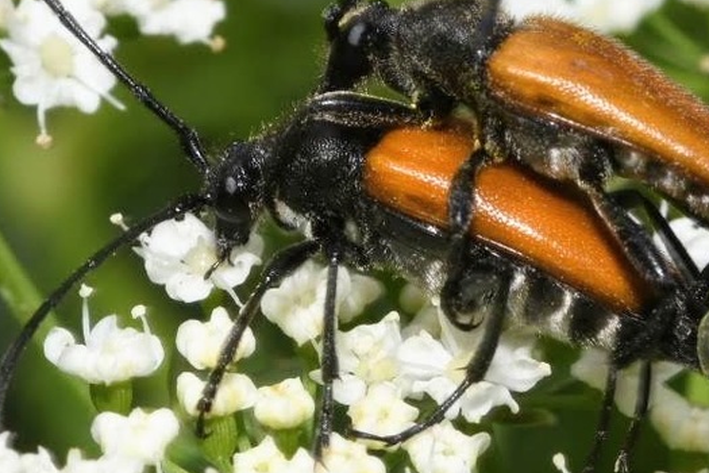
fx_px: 5670
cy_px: 153
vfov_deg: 4.8
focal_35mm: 288
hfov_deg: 7.2
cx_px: 421
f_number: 29
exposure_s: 1/60
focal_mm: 105
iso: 100
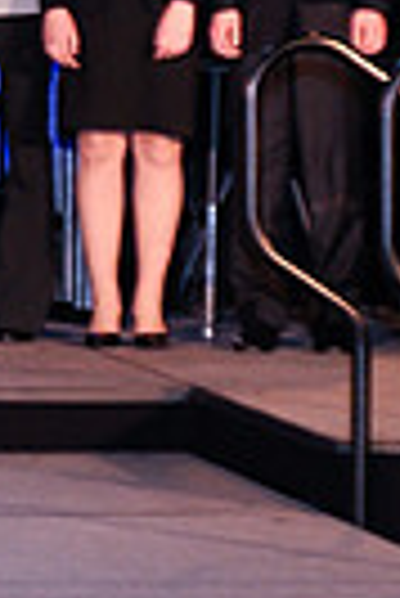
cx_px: -845
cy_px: 52
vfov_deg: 11.2
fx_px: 3042
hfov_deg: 6.7
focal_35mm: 183
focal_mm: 28
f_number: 2.8
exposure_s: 1/60
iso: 400
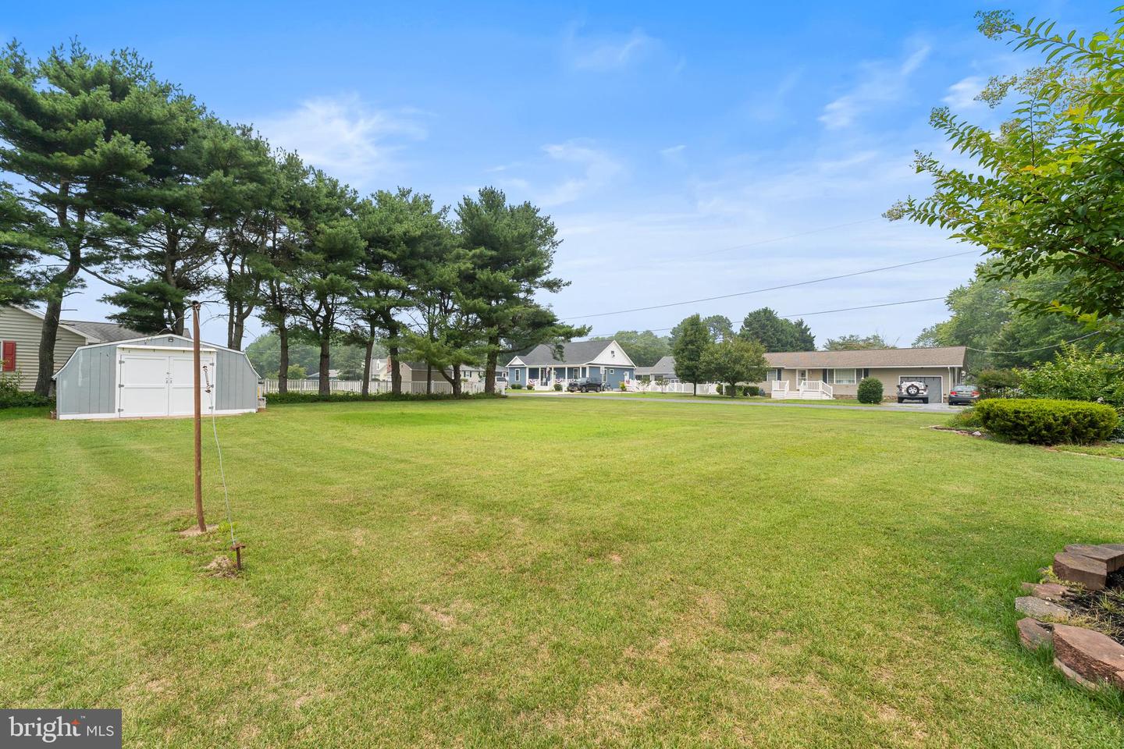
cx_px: 562
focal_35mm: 15
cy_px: 374
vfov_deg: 77.3
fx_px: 468
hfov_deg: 100.4
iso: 200
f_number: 7.1
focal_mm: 10
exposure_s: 1/640
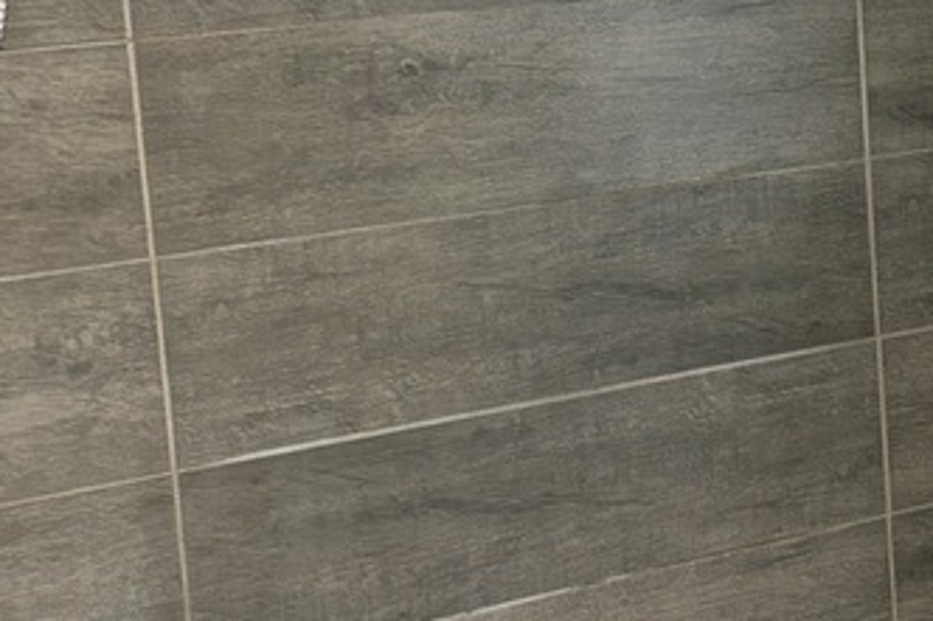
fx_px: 2279
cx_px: 652
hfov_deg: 23.0
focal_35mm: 88
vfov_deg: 15.5
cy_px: 205
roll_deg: +2.9
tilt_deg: -8.2
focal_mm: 5.96
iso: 250
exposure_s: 1/60
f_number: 1.6
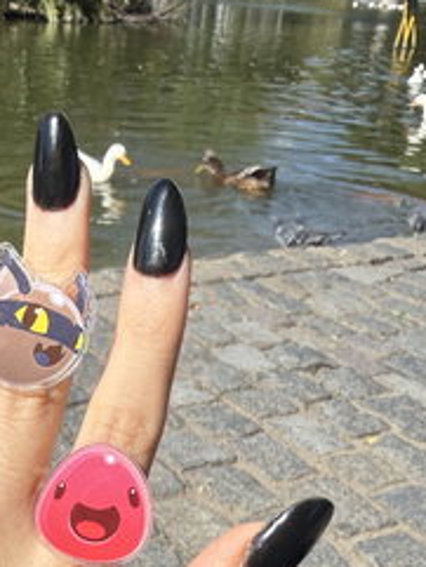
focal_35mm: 53
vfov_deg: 32.9
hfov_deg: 26.7
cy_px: 580
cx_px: 52
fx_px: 869
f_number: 2.2
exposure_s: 1/2421
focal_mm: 2.22
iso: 40
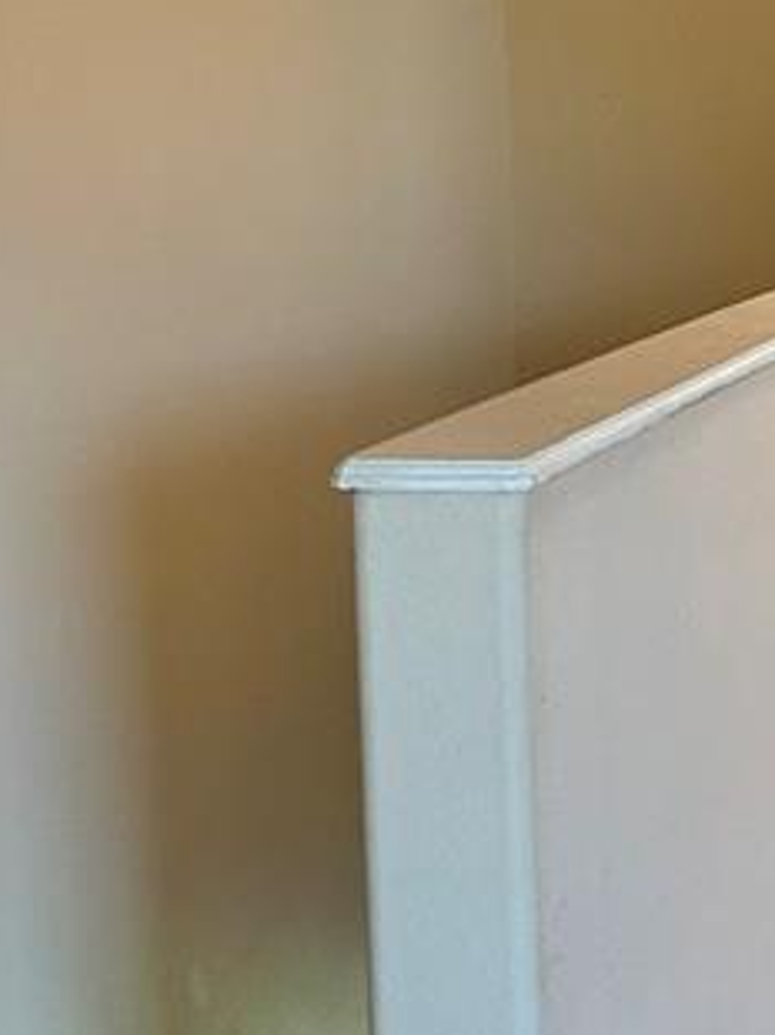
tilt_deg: -4.2
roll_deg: -0.7
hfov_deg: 15.6
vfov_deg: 21.0
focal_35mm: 93
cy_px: 334
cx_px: 735
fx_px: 2780
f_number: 1.78
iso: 200
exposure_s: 1/60
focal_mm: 6.86
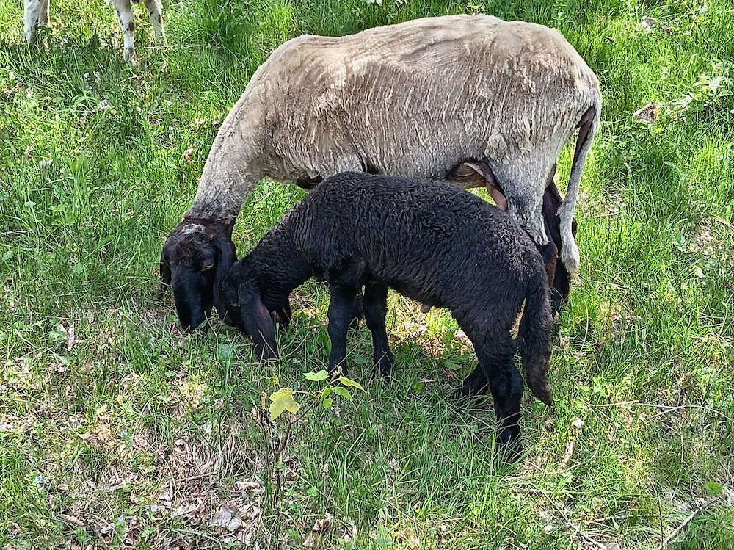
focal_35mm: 54
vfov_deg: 27.0
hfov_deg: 35.6
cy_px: 275
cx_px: 367
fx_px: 1144
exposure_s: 1/100
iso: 182
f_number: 1.8
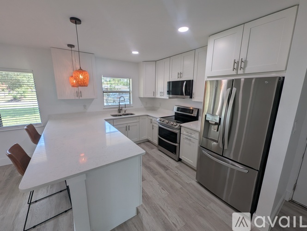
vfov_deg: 90.1
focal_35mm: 13
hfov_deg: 106.1
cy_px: 116
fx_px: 115
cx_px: 154
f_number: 2.2
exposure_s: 1/120
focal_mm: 1.95
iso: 46
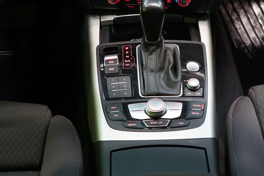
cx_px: 140
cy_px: 15
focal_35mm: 76
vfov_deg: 17.7
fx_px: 557
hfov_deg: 26.6
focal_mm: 29
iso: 800
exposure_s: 1/30
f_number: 3.5
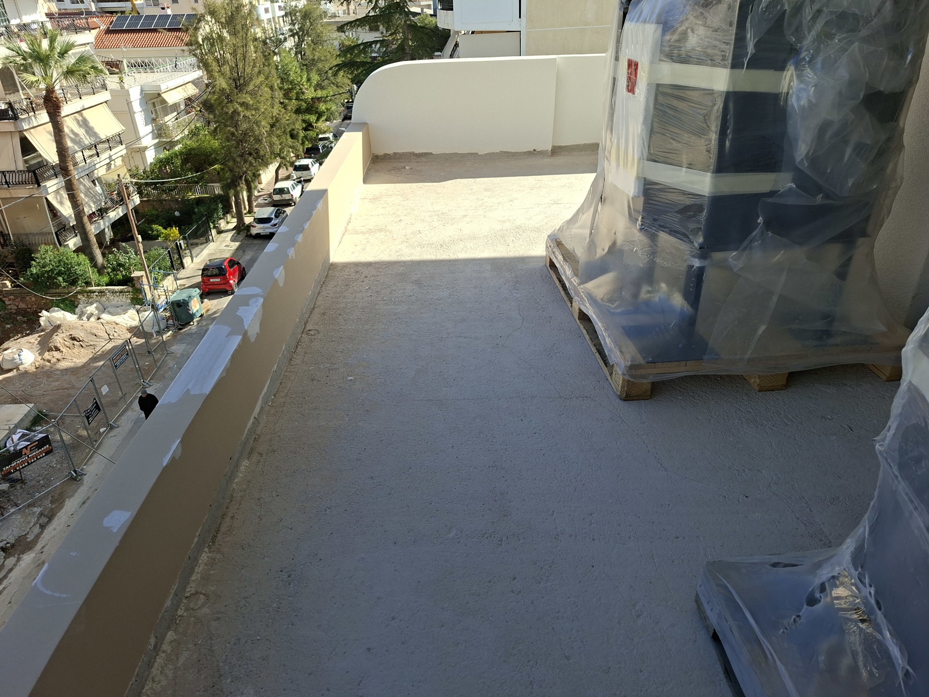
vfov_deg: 58.9
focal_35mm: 23
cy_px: 348
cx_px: 464
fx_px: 617
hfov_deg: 73.9
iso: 50
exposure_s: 1/1541
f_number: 1.8
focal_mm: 5.54
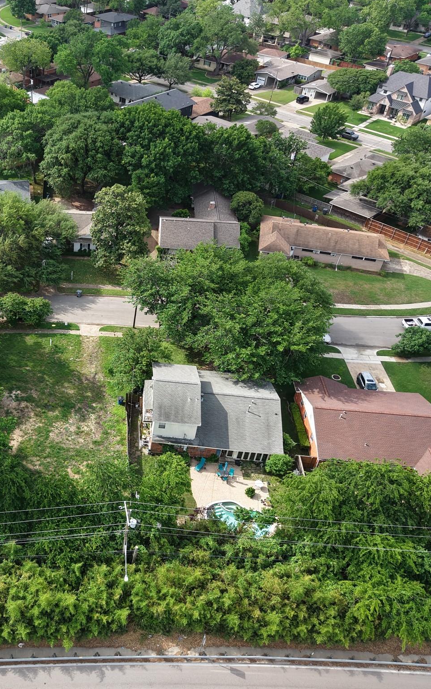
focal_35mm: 34
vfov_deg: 56.7
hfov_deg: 35.4
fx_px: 639
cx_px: 56
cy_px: 344
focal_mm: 8.67
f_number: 1.8
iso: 100
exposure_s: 1/1000
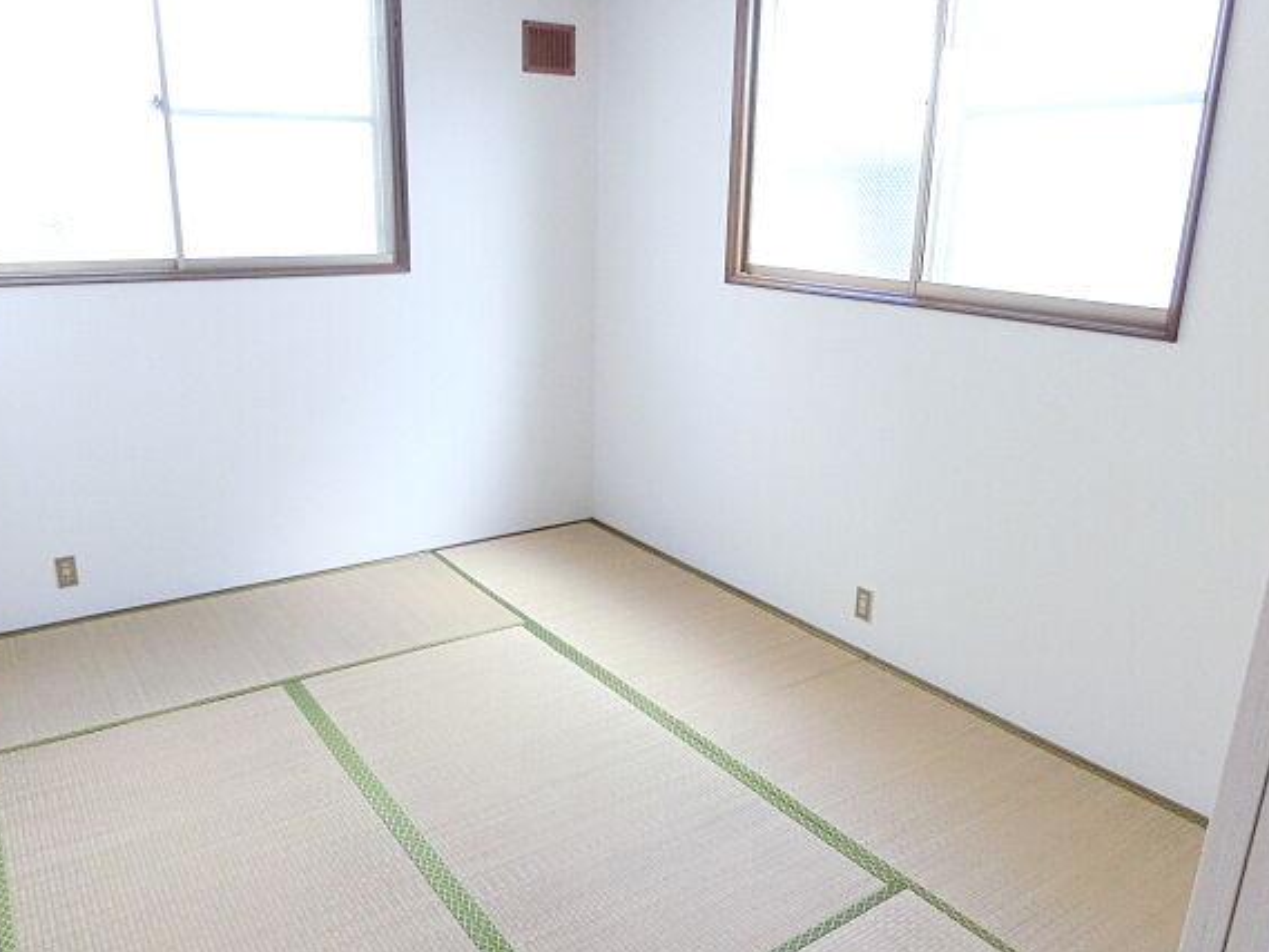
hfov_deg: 65.3
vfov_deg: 51.4
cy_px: 497
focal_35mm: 27
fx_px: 990
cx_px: 609
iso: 800
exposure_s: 1/100
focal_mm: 4.24
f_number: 3
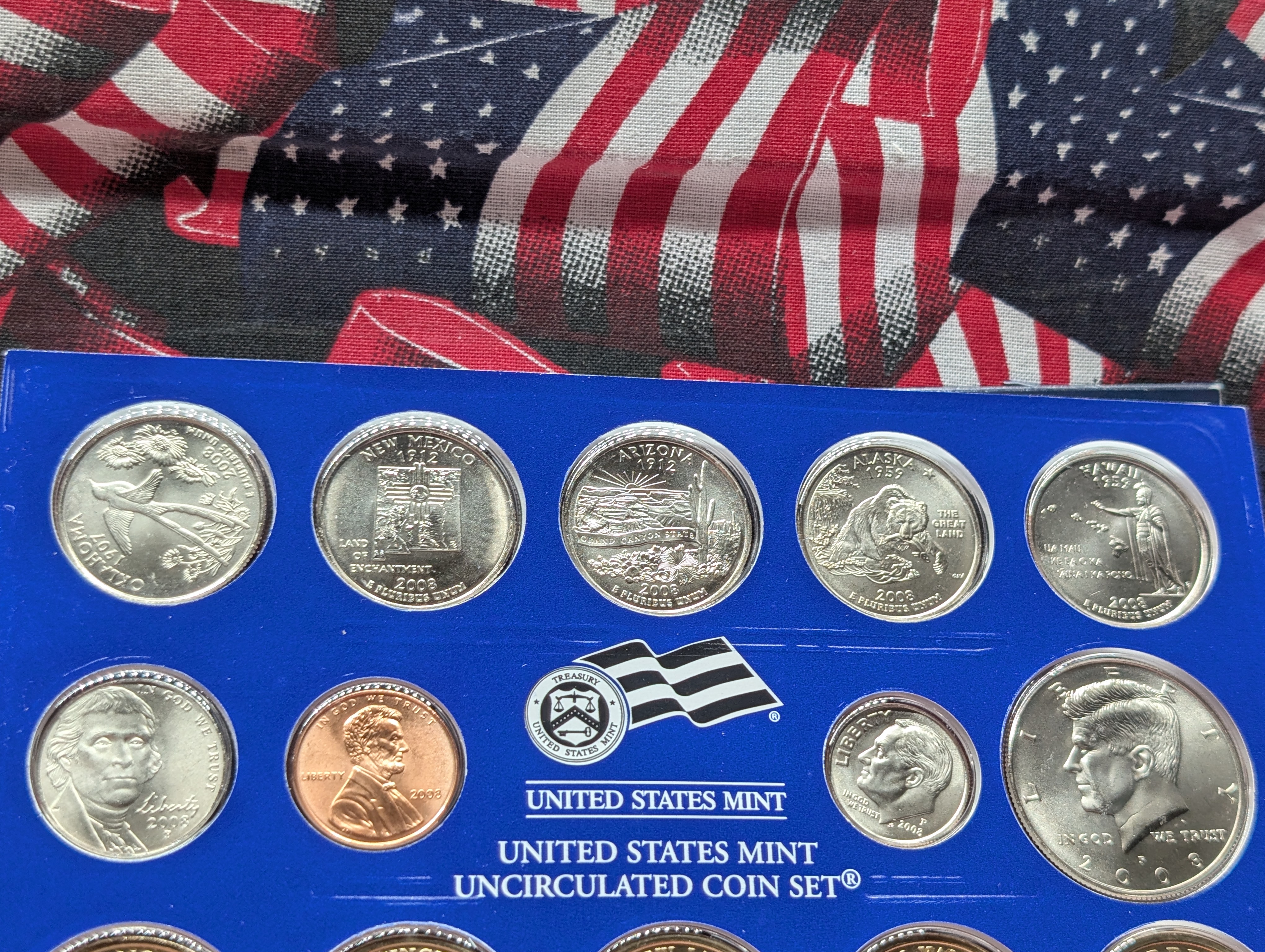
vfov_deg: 29.7
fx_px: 1793
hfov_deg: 38.9
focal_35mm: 49
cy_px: 476
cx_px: 632
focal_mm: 6.9
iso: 29
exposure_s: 1/33.9
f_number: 1.68
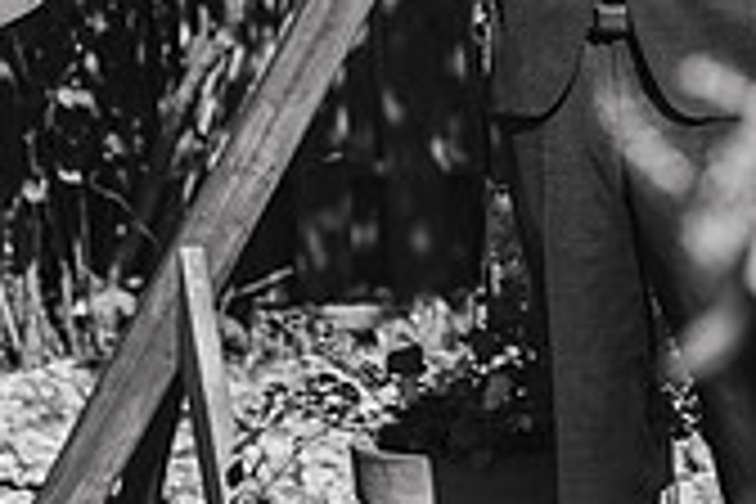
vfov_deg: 4.7
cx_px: 752
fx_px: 6153
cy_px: -284
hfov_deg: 7.0
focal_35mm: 293
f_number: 3.2
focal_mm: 85
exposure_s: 1/1600
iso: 200
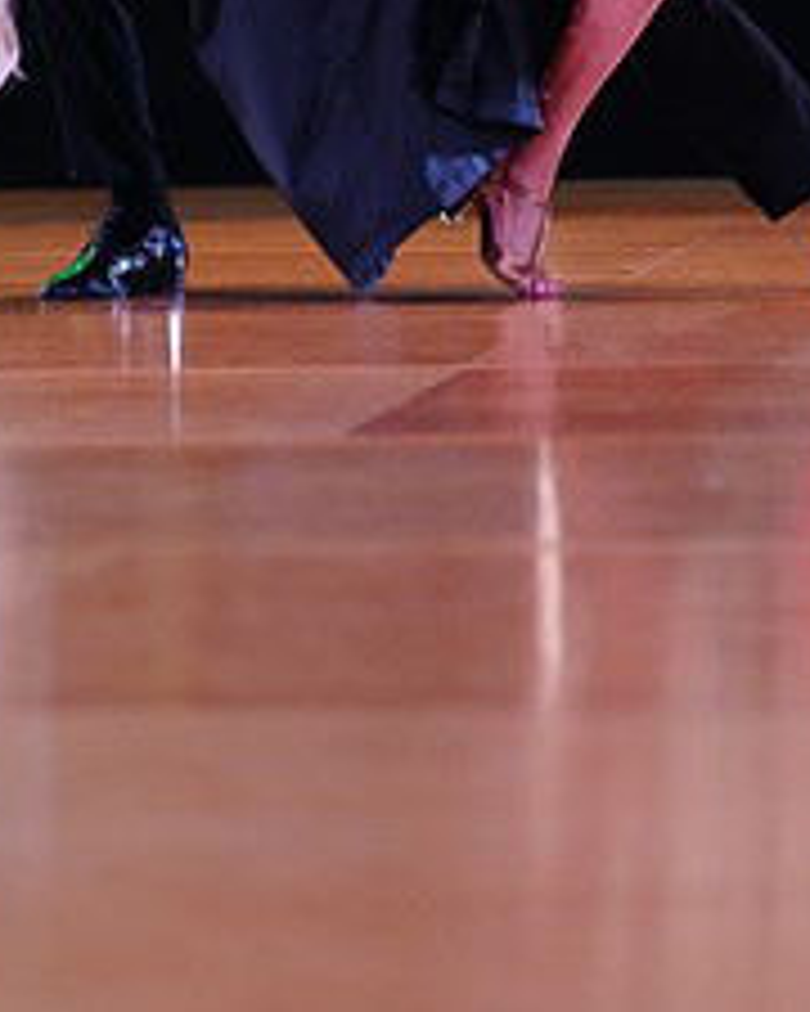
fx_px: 6802
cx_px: 443
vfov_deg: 8.4
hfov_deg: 6.8
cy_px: -288
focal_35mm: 227
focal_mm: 94
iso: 6400
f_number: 2.8
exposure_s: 1/400
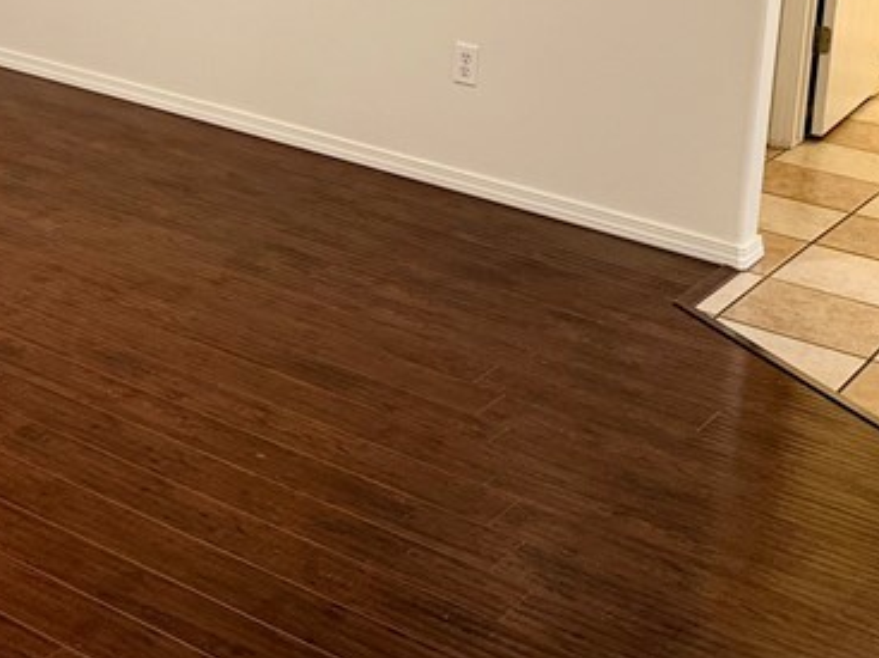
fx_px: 1701
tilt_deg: -8.0
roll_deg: -2.8
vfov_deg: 20.6
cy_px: -115
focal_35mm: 67
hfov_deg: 28.1
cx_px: 122
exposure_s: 1/60
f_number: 1.78
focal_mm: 6.76
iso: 250
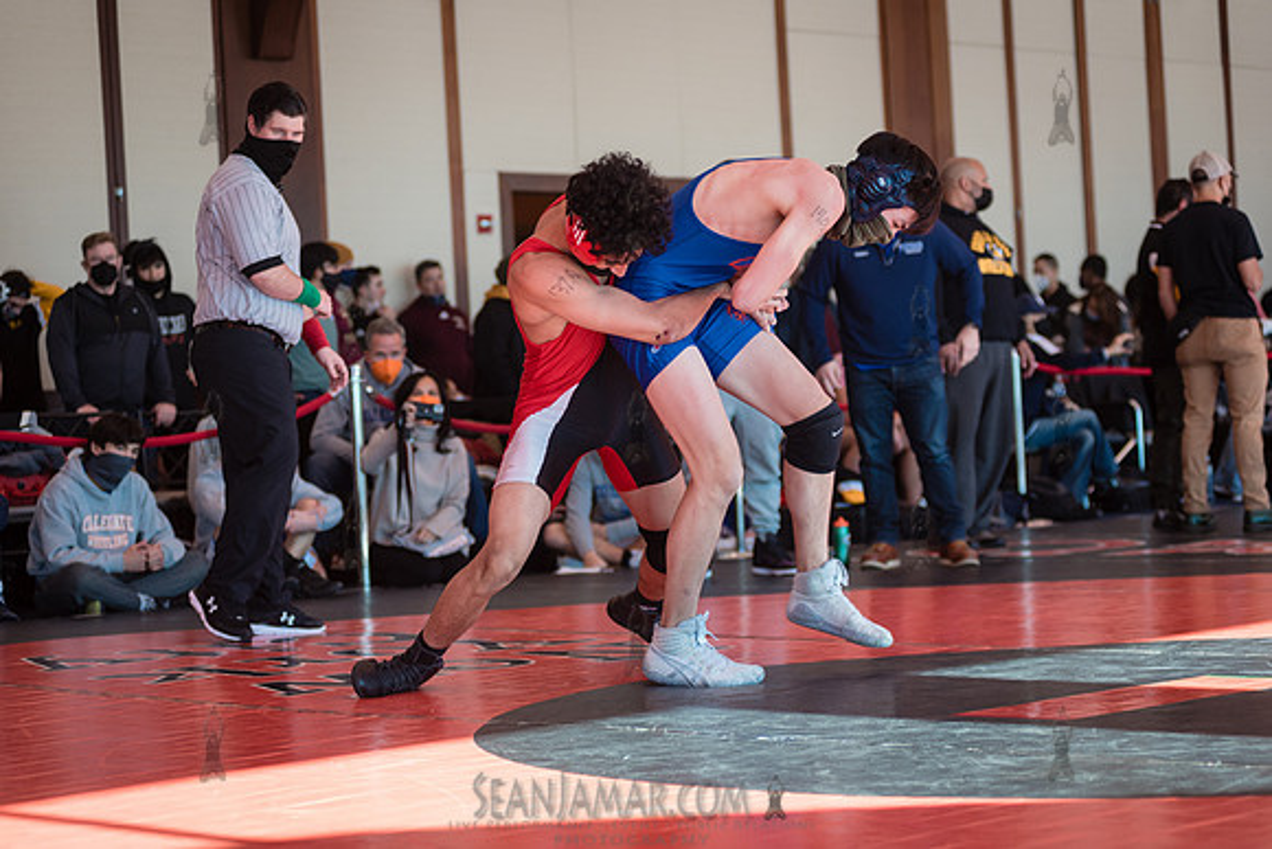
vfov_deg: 17.1
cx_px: 636
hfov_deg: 25.4
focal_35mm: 80
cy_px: 424
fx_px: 2827
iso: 400
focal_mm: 80
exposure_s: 1/400
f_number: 3.5
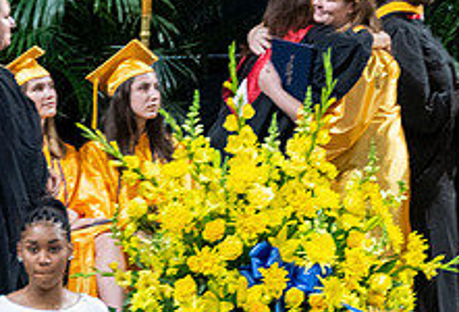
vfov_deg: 1.8
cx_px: 527
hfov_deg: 2.6
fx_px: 10038
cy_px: 248
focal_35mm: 783
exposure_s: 1/200
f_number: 4
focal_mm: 200
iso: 2000
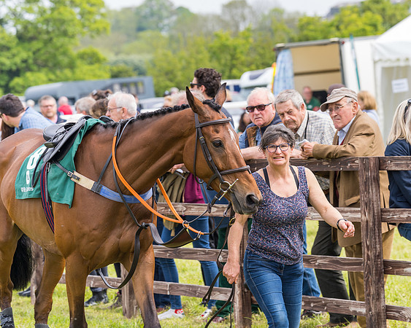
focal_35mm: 174
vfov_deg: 8.9
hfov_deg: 11.1
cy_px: 164
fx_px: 2114
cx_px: 282
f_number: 5
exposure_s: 1/200
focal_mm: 135
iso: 50
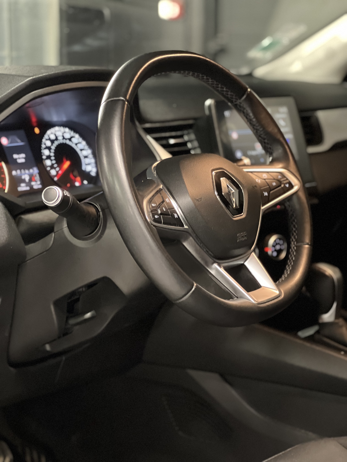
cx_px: 174
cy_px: 231
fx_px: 1029
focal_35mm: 77
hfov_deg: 19.1
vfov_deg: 25.3
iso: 1000
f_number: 2.8
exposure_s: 1/14
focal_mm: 9
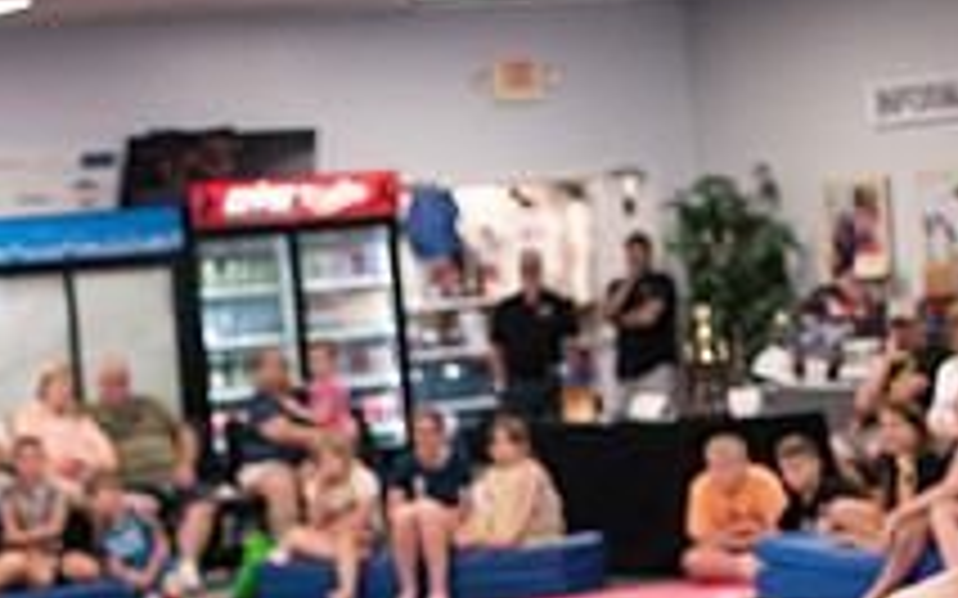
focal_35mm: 151
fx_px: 3941
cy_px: 895
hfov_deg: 13.9
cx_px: 522
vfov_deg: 8.5
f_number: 2.8
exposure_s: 1/400
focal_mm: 70
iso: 1600
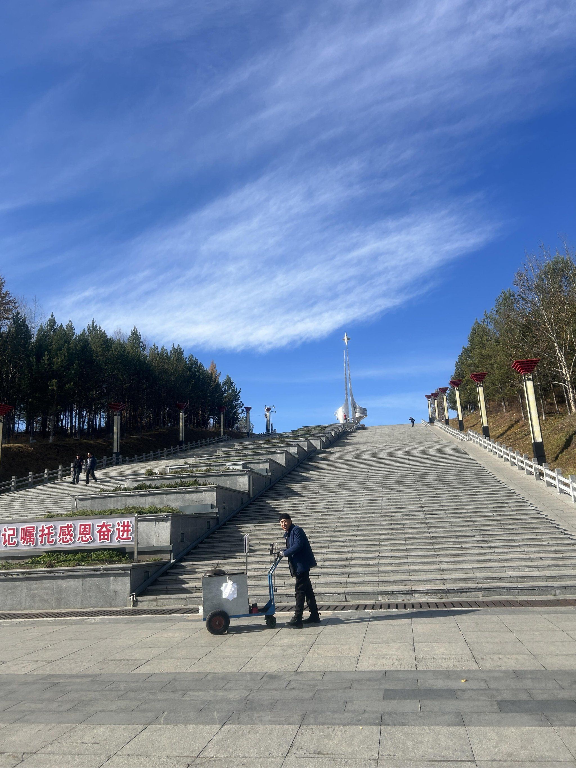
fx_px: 577
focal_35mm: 26
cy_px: 384
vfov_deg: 67.3
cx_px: 288
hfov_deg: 53.1
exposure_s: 1/5000
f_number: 1.5
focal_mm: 5.7
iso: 50
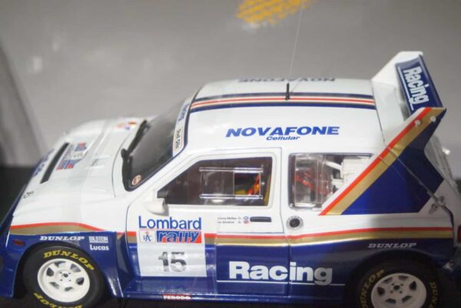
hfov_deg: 37.9
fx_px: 672
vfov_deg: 25.8
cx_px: 230
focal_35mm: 52
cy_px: 154
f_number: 4
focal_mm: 35
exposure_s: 1/160
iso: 3200
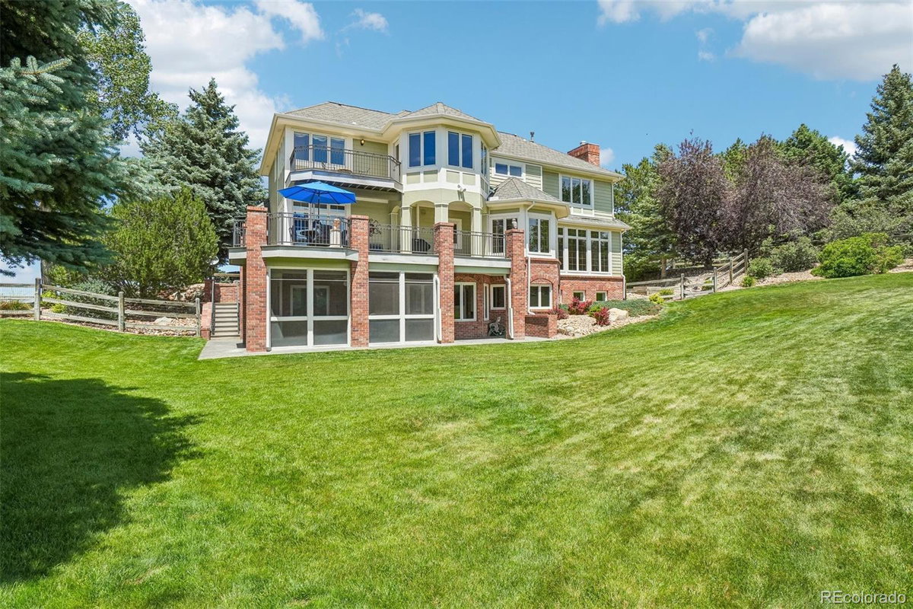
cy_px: 304
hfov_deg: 95.0
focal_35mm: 16
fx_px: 418
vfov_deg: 72.1
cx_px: 456
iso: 400
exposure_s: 1/1000
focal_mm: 11
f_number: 8
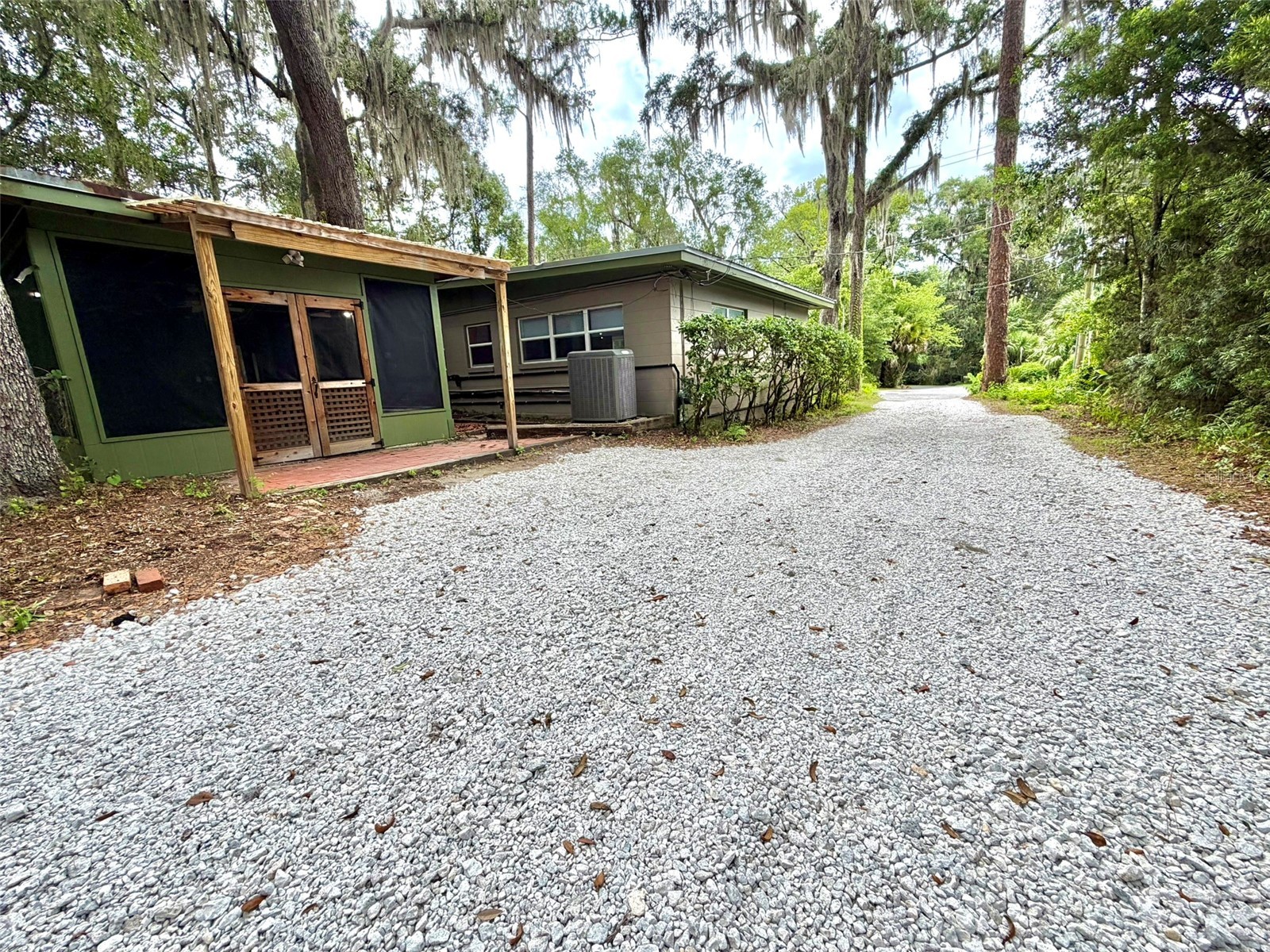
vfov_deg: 85.7
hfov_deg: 102.1
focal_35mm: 14
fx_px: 514
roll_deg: +2.3
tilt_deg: -11.3
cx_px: 635
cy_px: 476
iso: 50
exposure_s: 1/361
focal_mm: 2.22
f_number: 2.2
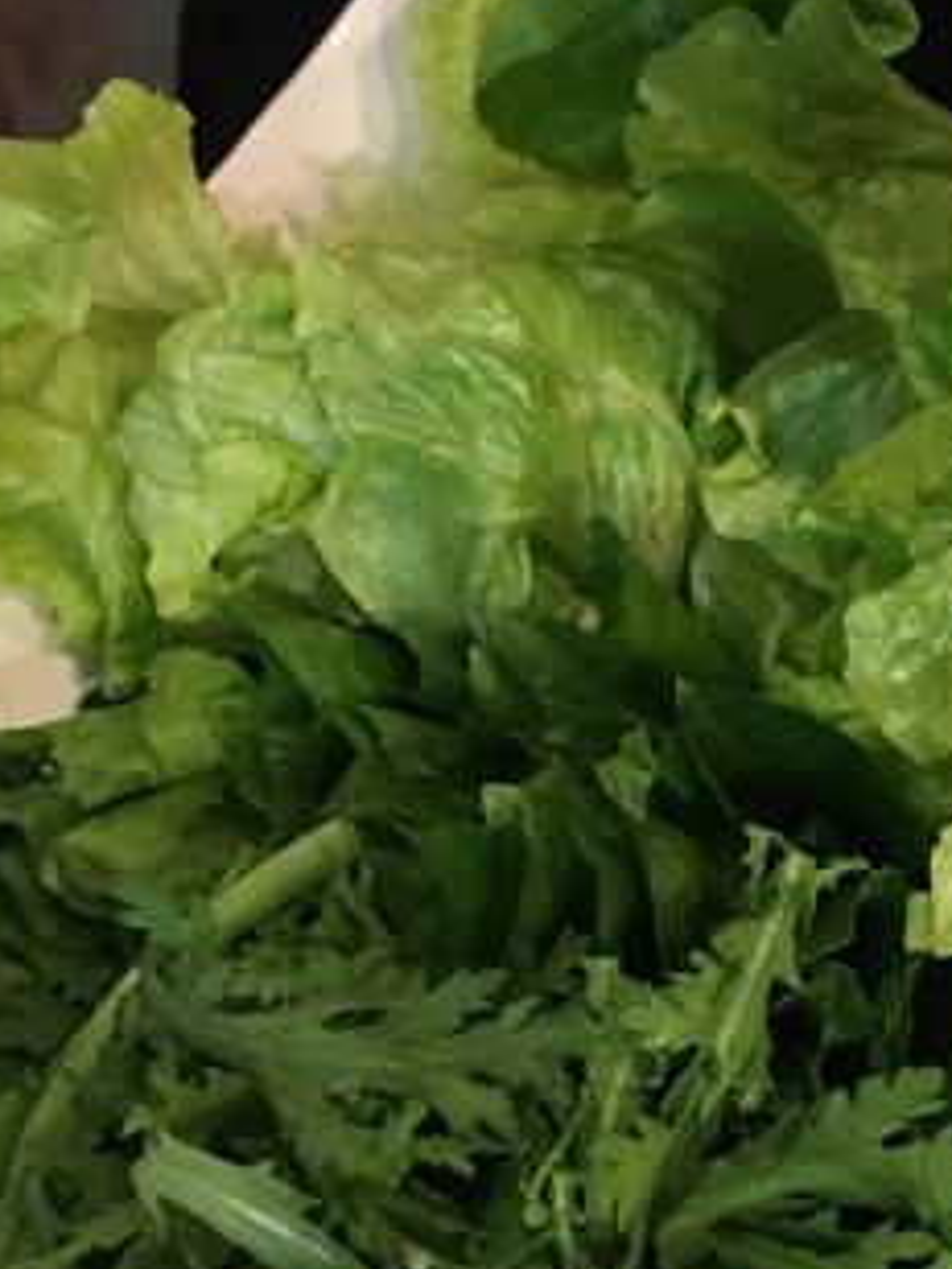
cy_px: 894
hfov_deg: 21.9
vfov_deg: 29.1
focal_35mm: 66
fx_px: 2420
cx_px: 777
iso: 100
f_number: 2.2
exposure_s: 1/8
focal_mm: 4.15
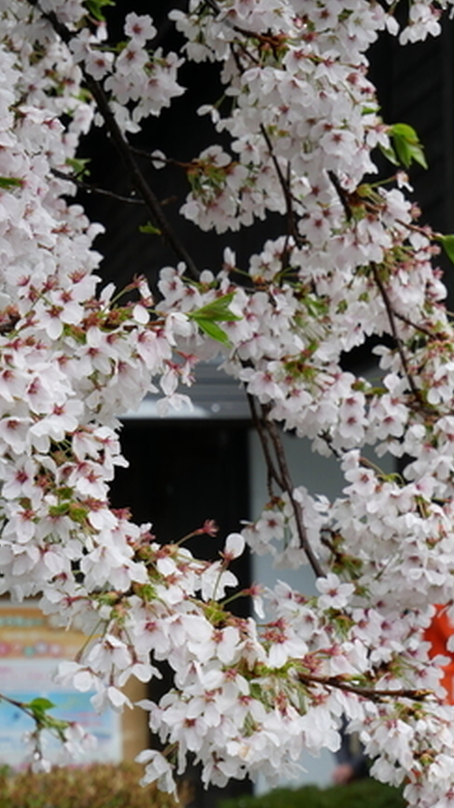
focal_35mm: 109
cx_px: 167
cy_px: 518
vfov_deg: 19.6
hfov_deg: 11.1
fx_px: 2333
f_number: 5.3
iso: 200
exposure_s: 1/80
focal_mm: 36
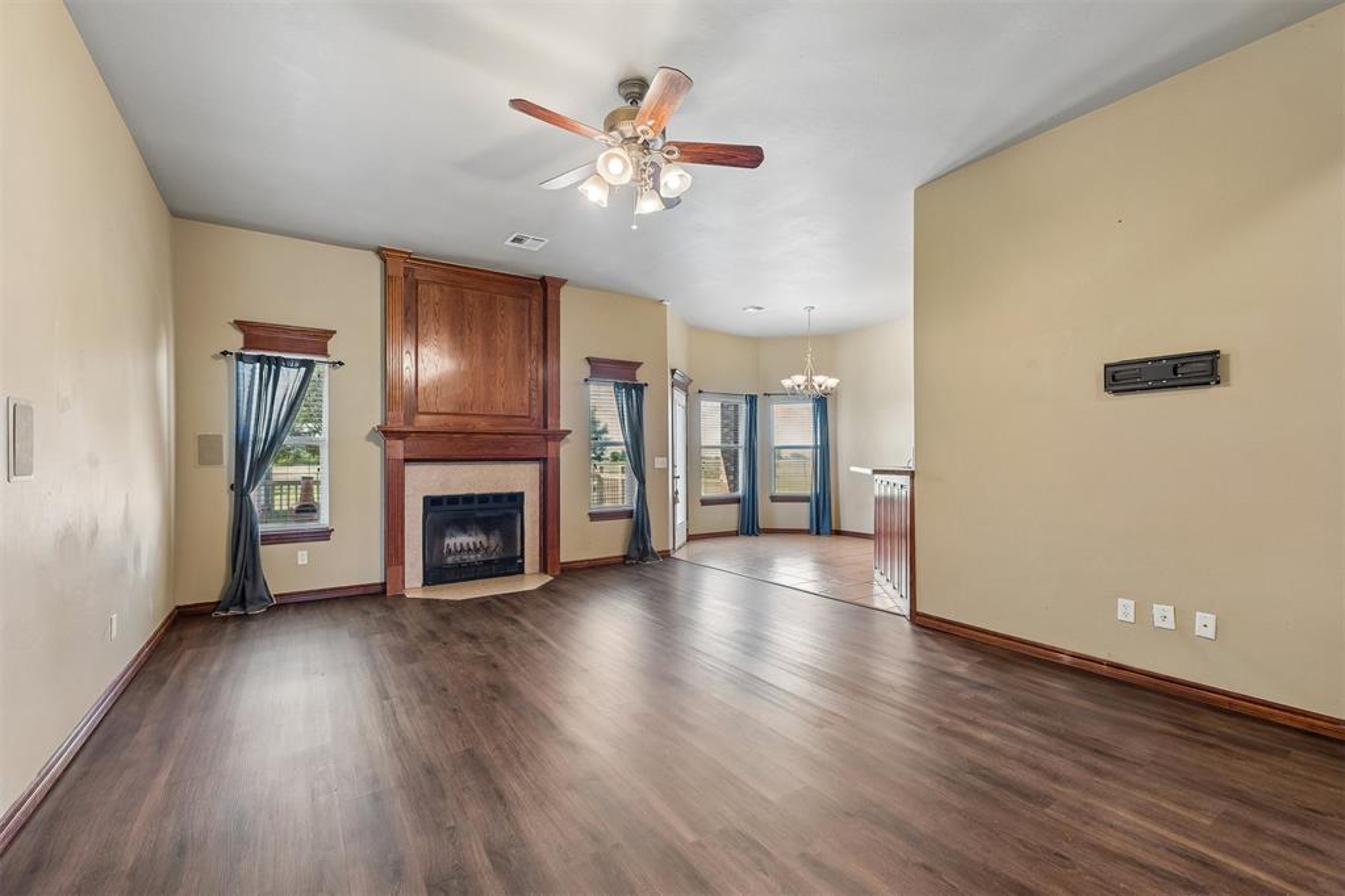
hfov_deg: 100.4
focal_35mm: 15
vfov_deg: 77.3
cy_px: 448
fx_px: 560
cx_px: 672
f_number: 6.3
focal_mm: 10
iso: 100
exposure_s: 1/4
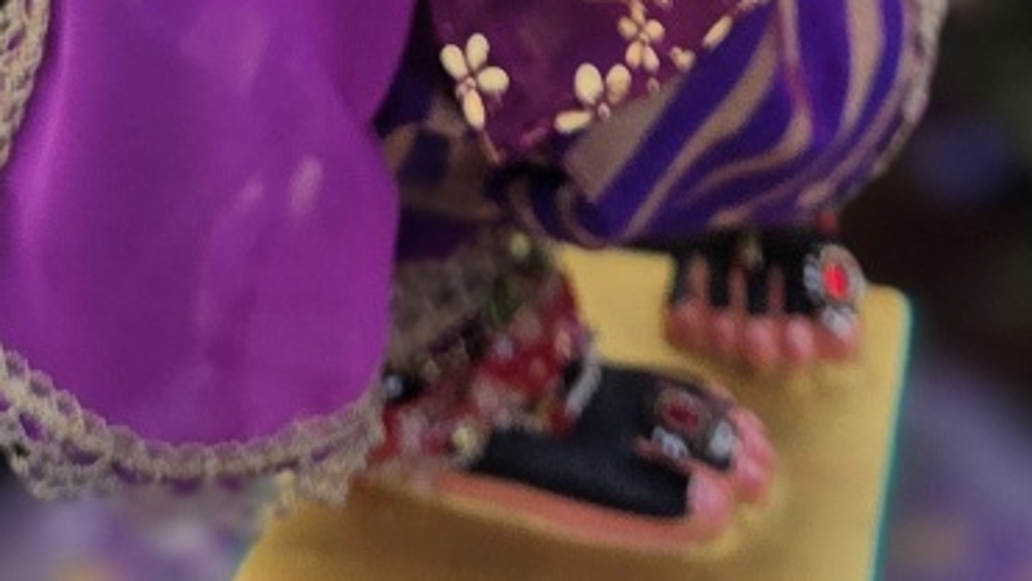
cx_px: 459
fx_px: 2956
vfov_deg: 9.1
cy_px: -1145
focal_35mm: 108
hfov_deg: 19.8
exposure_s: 1/1111
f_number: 1.8
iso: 80
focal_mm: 5.4
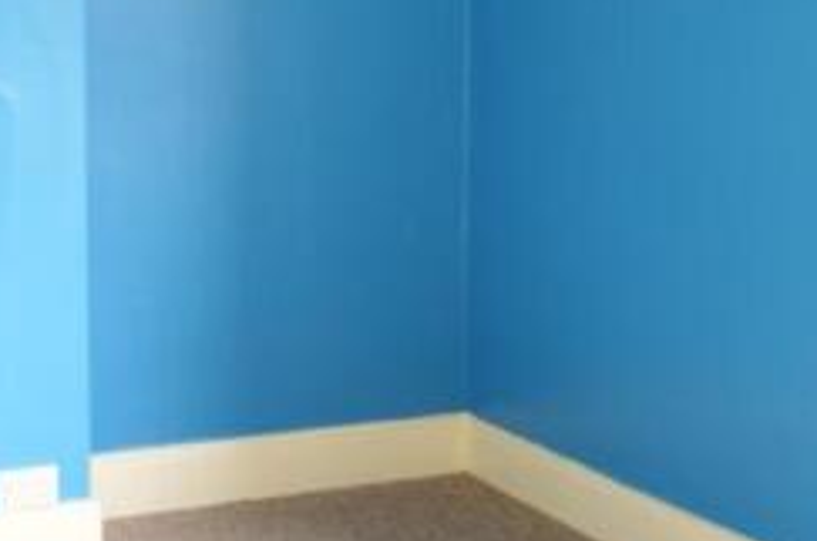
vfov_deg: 16.5
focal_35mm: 81
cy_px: 47
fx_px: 1835
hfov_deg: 25.0
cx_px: 316
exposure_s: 1/1.67
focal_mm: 20
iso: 100
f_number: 3.5
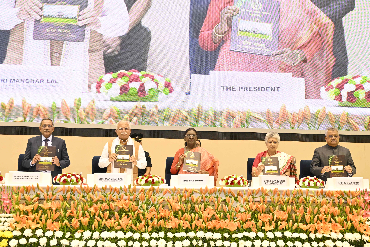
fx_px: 452
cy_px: 124
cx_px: 185
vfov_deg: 30.5
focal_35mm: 44
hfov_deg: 44.5
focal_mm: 29.5
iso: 1250
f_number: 3.2
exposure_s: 1/160
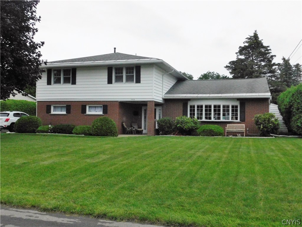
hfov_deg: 51.4
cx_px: 151
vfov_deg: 39.7
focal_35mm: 36
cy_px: 114
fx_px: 314
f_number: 7
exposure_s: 1/1500
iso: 800
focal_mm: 6.3
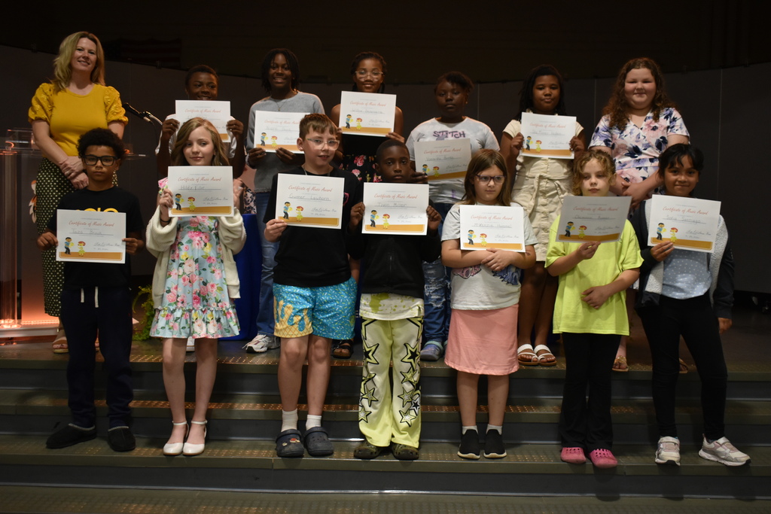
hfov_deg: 51.3
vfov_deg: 35.5
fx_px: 803
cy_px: 257
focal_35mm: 38
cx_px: 386
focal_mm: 25
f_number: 4
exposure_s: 1/40
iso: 900
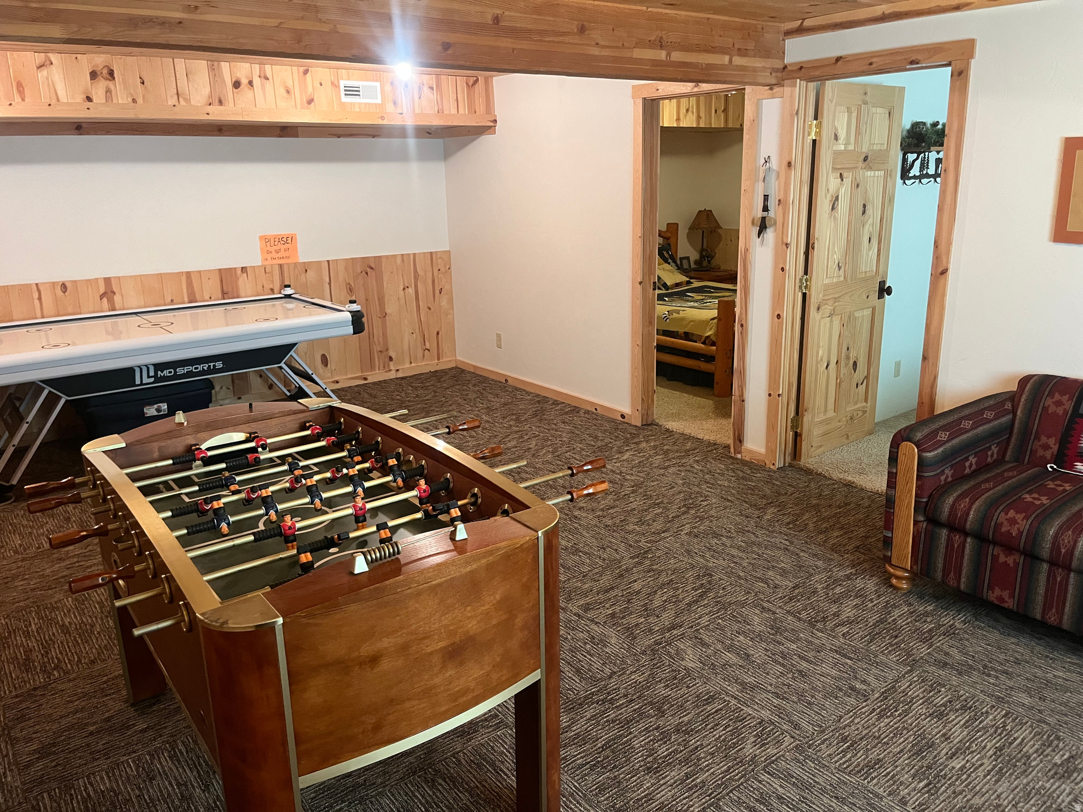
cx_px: 542
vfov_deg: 53.1
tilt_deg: -15.4
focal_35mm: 26
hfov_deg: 67.3
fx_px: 813
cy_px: 406
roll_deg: +2.5
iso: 400
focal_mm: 5.1
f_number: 1.6
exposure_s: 1/60
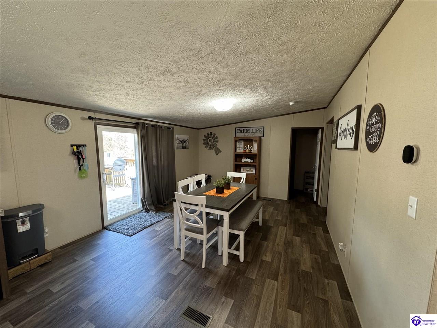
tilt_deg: -6.0
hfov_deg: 102.1
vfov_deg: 85.7
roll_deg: -0.9
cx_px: 218
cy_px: 164
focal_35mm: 14
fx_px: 177
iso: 250
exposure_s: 1/60
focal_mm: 2.22
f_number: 2.2
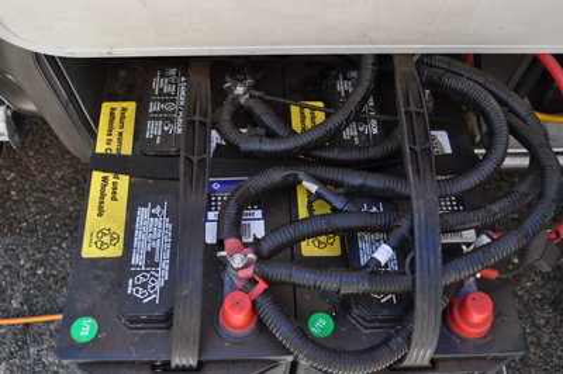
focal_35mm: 36
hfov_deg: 53.2
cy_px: 187
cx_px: 282
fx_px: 563
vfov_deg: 36.8
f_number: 5.6
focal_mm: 24
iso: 220
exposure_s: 1/125
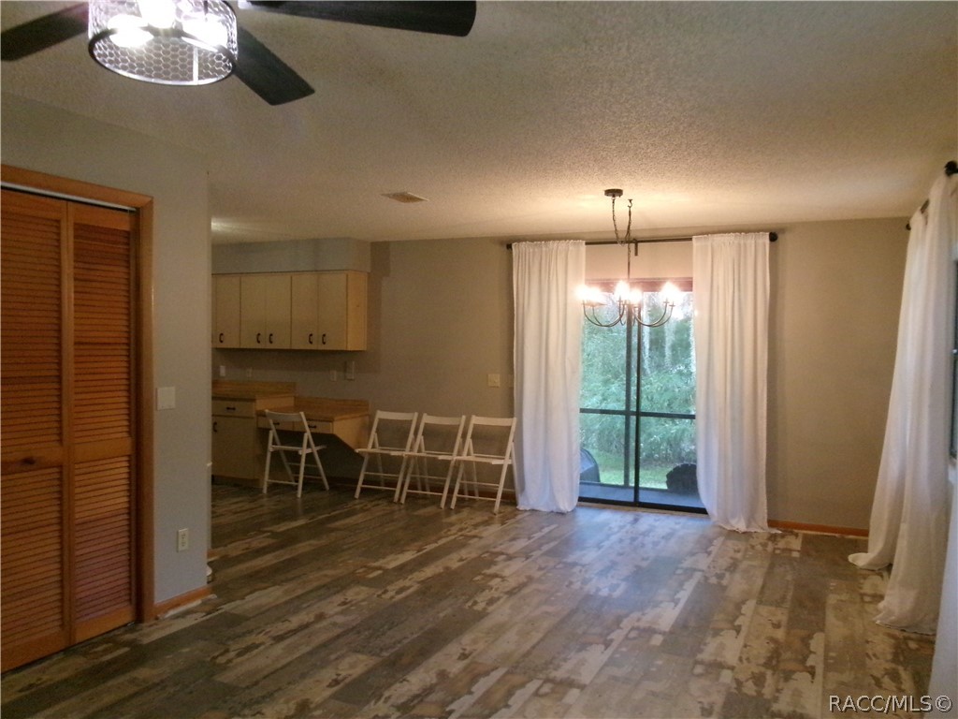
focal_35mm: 28
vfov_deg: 49.7
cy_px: 360
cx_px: 479
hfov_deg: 63.4
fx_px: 775
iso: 800
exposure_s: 1/42
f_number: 3.9
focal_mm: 5.1
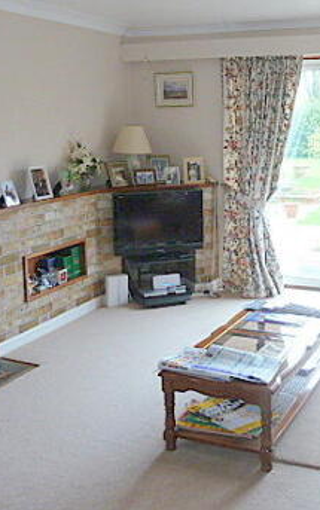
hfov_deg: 28.3
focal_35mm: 45
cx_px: 228
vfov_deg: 44.2
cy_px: 218
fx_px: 627
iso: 100
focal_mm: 4.1
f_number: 3.3
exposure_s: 1/30
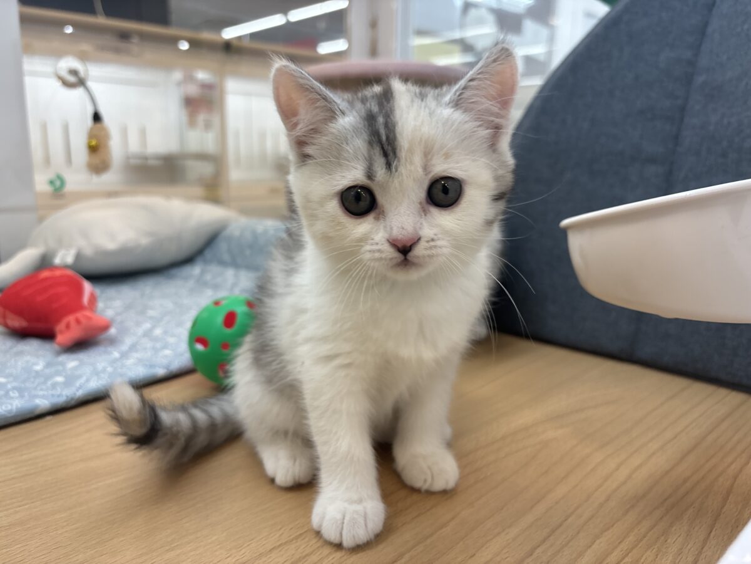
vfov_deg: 53.1
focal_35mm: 26
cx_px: 376
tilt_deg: -13.4
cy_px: 282
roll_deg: -0.9
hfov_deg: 67.3
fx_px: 564
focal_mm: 5.96
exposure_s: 1/100
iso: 64
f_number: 1.6
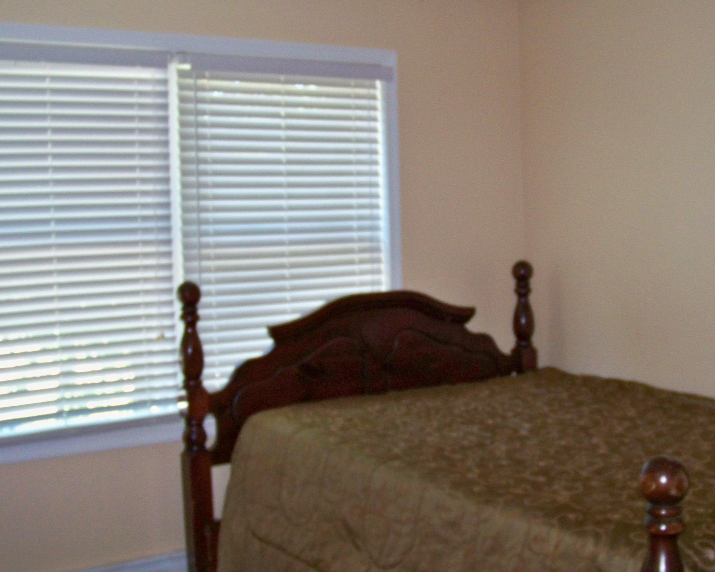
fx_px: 973
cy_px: 305
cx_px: 409
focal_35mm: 46
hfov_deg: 40.2
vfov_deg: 32.7
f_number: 2.8
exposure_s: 1/30
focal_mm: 5.85
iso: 200
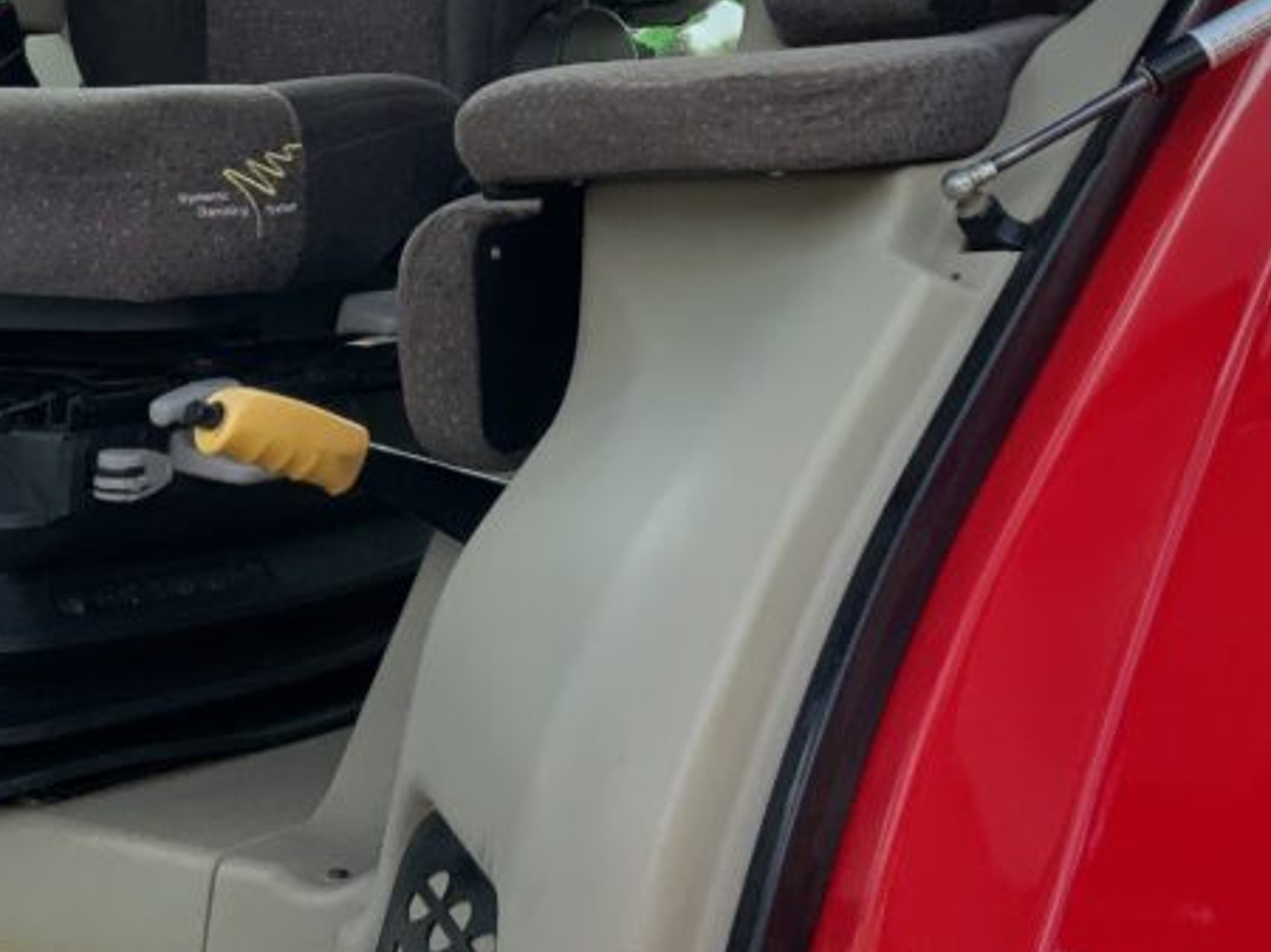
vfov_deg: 21.4
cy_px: -11
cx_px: 551
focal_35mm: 66
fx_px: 2422
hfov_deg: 29.4
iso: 16
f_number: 1.8
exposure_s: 1/898
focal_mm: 3
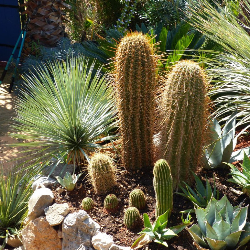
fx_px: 588
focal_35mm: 72
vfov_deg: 24.0
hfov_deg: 23.9
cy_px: 125
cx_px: 159
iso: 100
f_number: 4
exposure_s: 1/250
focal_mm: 10.5
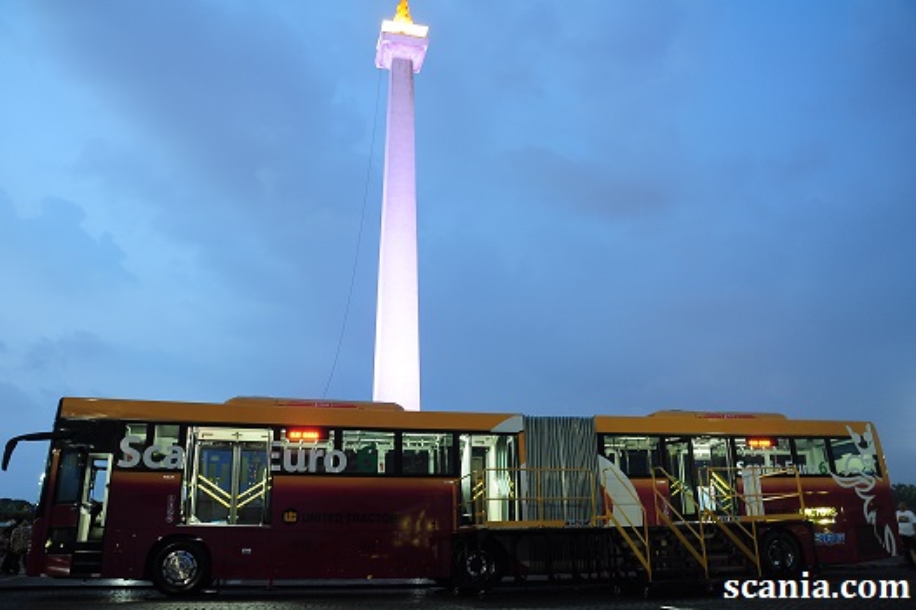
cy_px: 305
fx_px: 687
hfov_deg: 67.4
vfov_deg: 47.9
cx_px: 458
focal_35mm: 27
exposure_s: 1.6
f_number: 5
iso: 400
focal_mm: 18
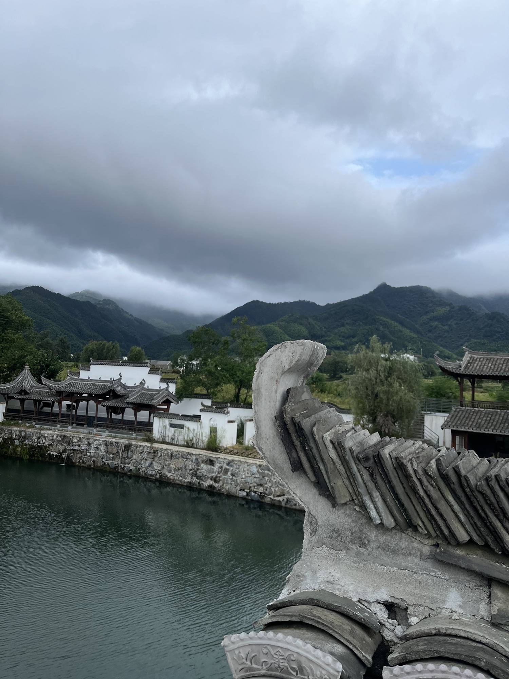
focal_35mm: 26
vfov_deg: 67.3
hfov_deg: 53.1
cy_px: 340
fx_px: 510
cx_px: 254
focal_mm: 5.1
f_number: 1.6
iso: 50
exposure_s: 1/3521
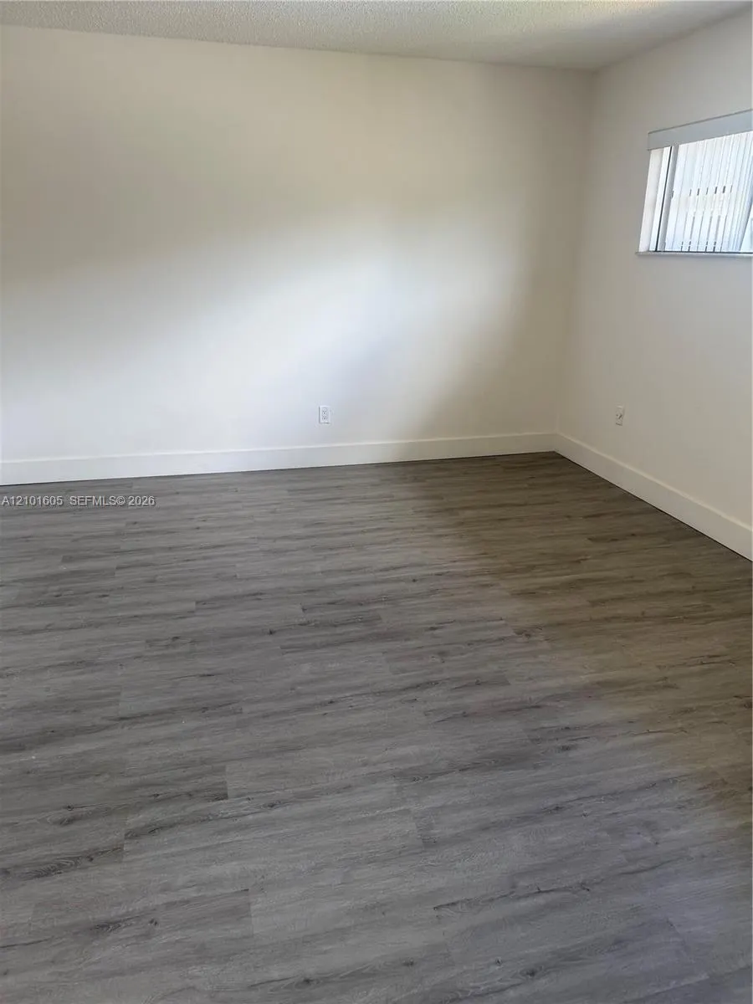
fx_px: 696
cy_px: 502
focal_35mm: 24
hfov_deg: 56.8
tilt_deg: -22.4
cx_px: 376
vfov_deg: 71.6
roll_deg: -1.3
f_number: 1.78
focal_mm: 6.76
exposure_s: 1/121
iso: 100
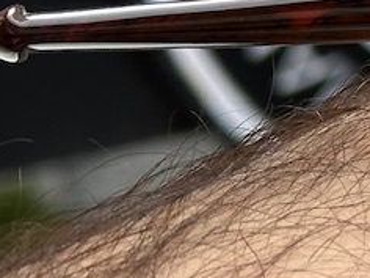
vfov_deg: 5.7
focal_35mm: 260
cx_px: 925
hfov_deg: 7.1
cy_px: -33
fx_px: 2779
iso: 50
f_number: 1.78
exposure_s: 1/182
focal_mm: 6.86
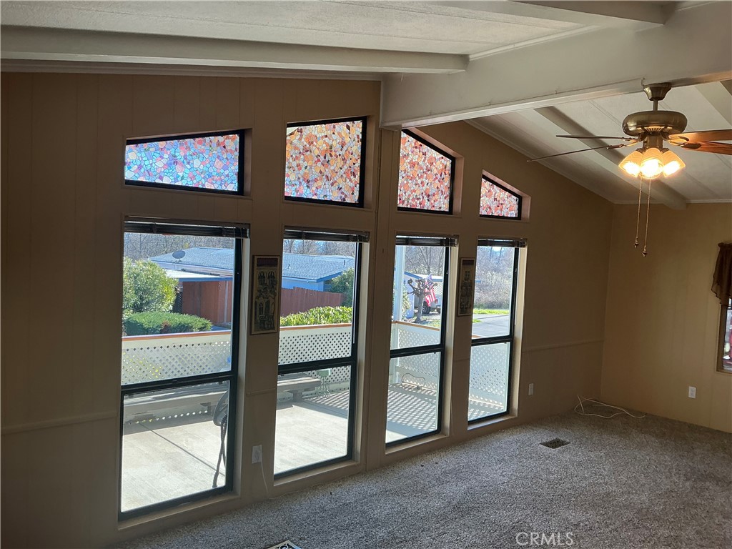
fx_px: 592
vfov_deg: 49.7
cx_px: 366
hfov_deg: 63.4
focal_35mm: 28
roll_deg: -3.2
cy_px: 274
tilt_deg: -3.0
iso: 25
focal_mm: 3
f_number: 1.8
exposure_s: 1/120
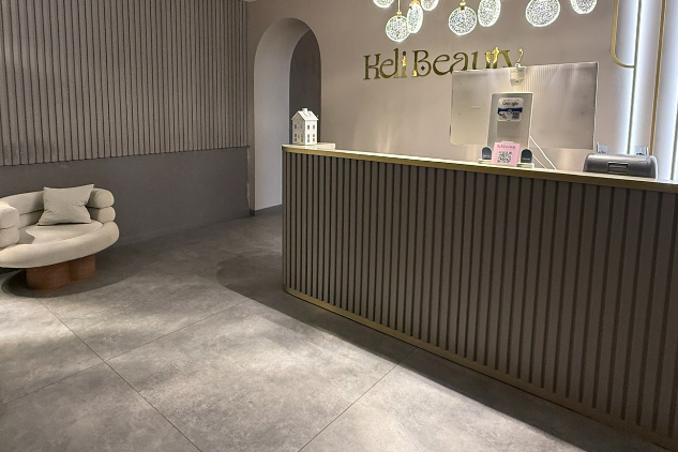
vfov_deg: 54.0
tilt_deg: -4.8
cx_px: 318
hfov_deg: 76.0
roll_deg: -0.4
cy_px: 150
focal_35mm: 23
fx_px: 433
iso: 400
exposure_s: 1/50
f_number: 2.2
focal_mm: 2.22
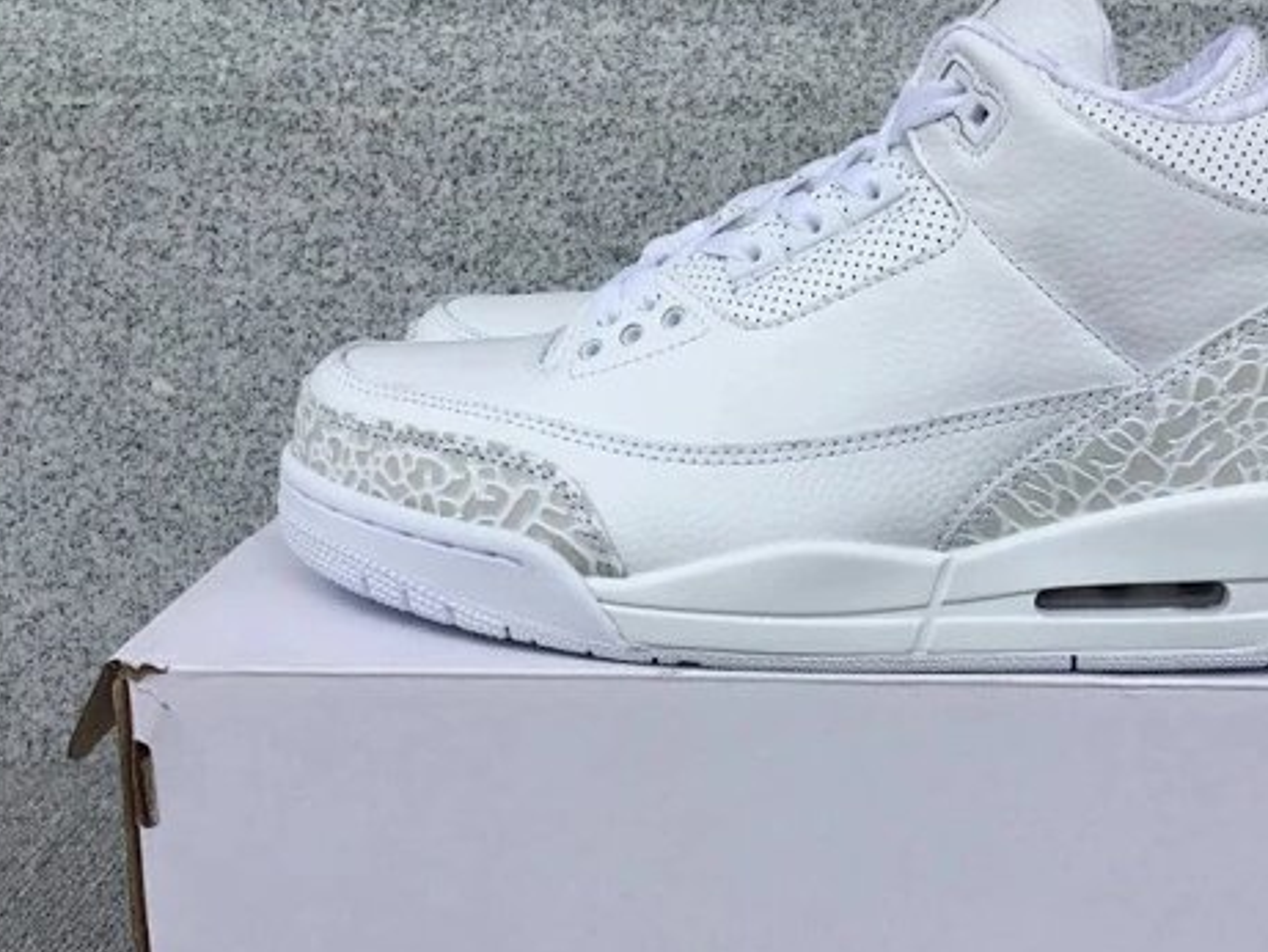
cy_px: 501
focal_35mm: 43
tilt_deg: -13.2
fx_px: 1576
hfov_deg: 43.3
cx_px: 839
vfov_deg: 33.6
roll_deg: -1.2
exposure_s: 1/783
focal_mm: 3.3
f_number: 2.4
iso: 25
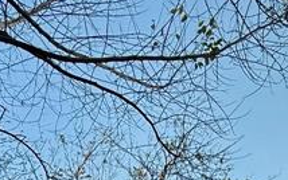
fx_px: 558
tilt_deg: +9.8
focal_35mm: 71
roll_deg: -4.4
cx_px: 159
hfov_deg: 28.9
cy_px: 433
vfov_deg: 13.4
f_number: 2.2
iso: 50
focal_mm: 2.22
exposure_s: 1/1312
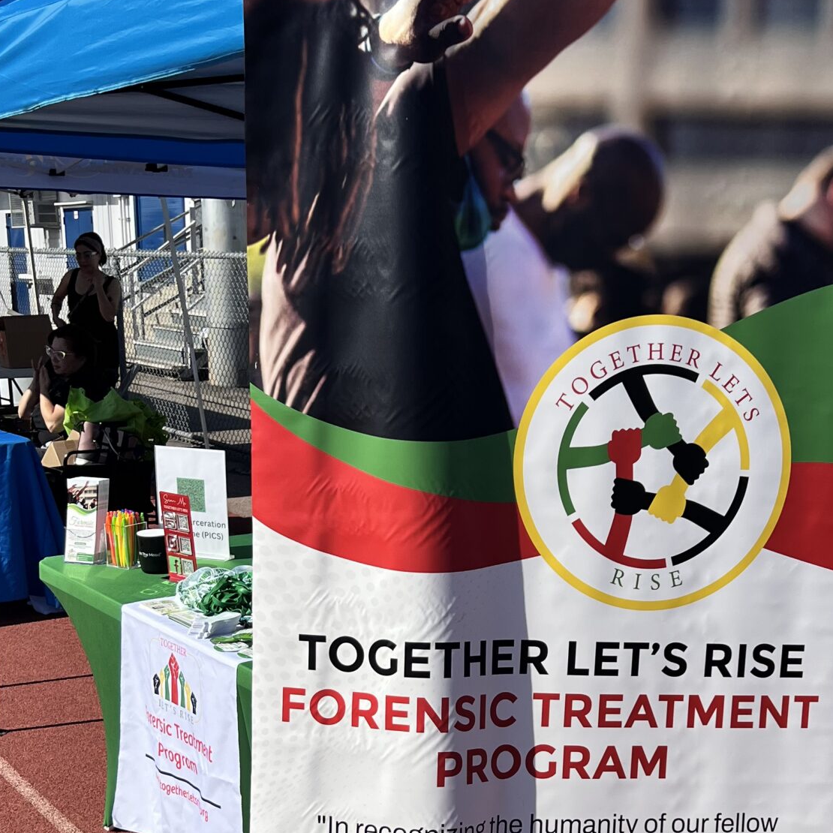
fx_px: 1443
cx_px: 511
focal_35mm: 53
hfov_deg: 32.1
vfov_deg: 31.4
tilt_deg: -15.9
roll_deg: -0.5
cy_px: 656
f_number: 1.5
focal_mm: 5.7
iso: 50
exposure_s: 1/6211
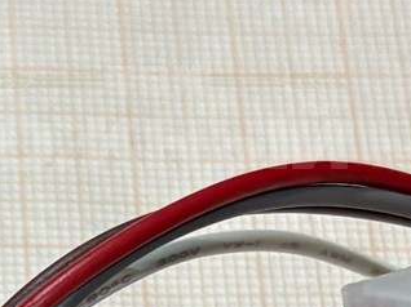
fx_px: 1863
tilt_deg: -60.4
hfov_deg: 12.2
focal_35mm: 157
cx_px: -128
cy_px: 573
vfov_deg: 9.0
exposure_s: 1/100
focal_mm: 5.96
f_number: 1.6
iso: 125
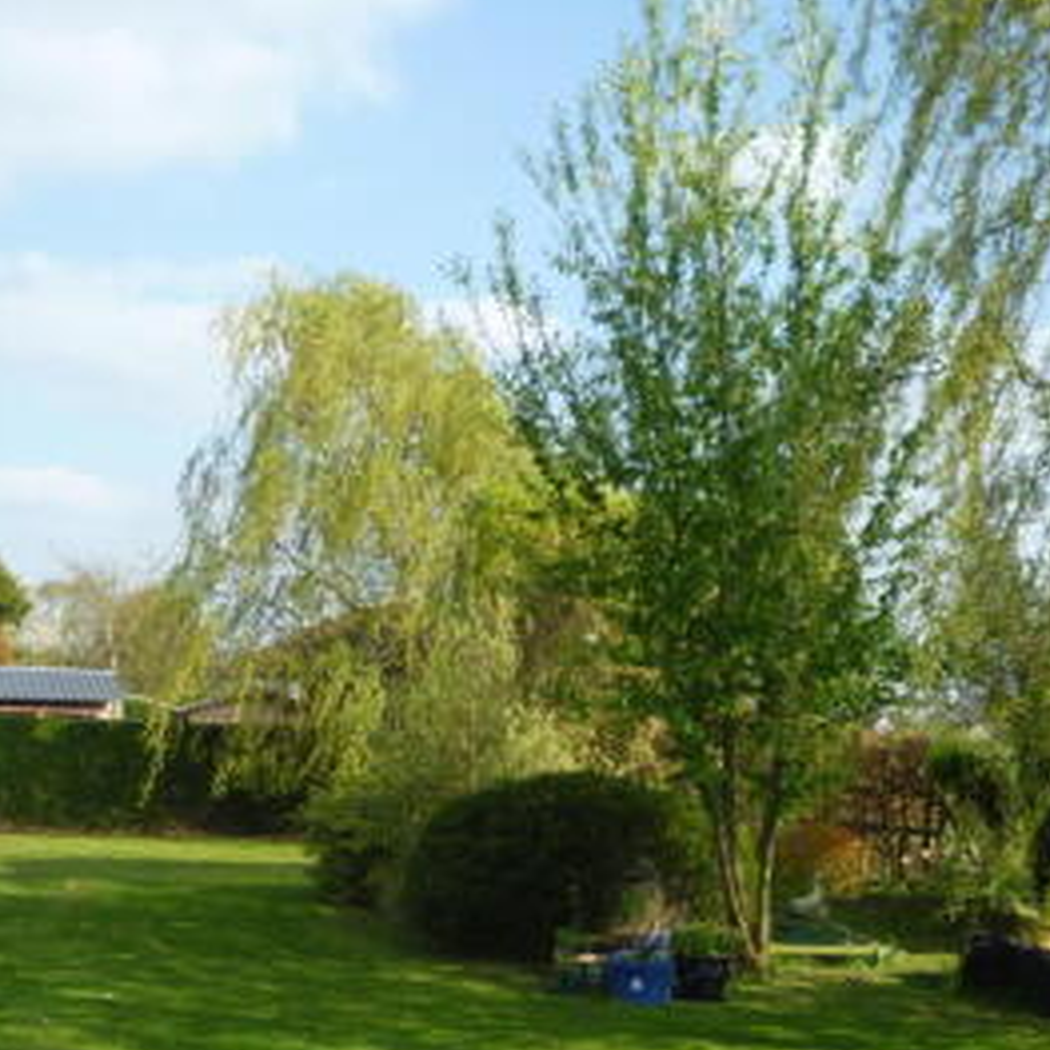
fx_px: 1682
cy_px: 836
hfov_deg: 34.7
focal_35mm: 49
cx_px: 573
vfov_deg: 33.7
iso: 100
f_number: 3.2
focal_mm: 4.4
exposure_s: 1/500
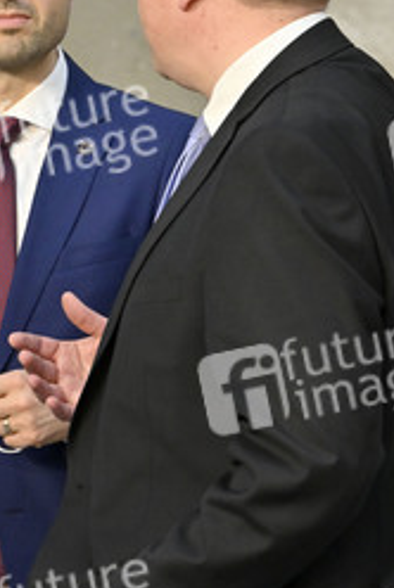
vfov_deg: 6.4
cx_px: 106
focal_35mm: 322
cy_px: 261
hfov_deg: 4.3
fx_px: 5271
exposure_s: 1/250
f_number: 8
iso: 2000
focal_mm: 200
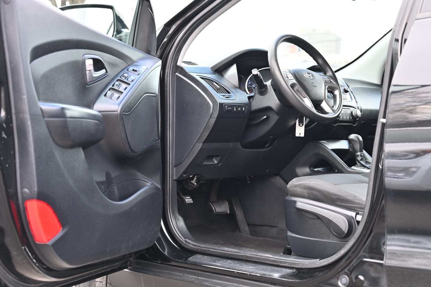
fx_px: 658
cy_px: 144
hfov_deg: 36.3
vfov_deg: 24.6
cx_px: 216
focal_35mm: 55
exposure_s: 1/160
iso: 400
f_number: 4
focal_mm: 55
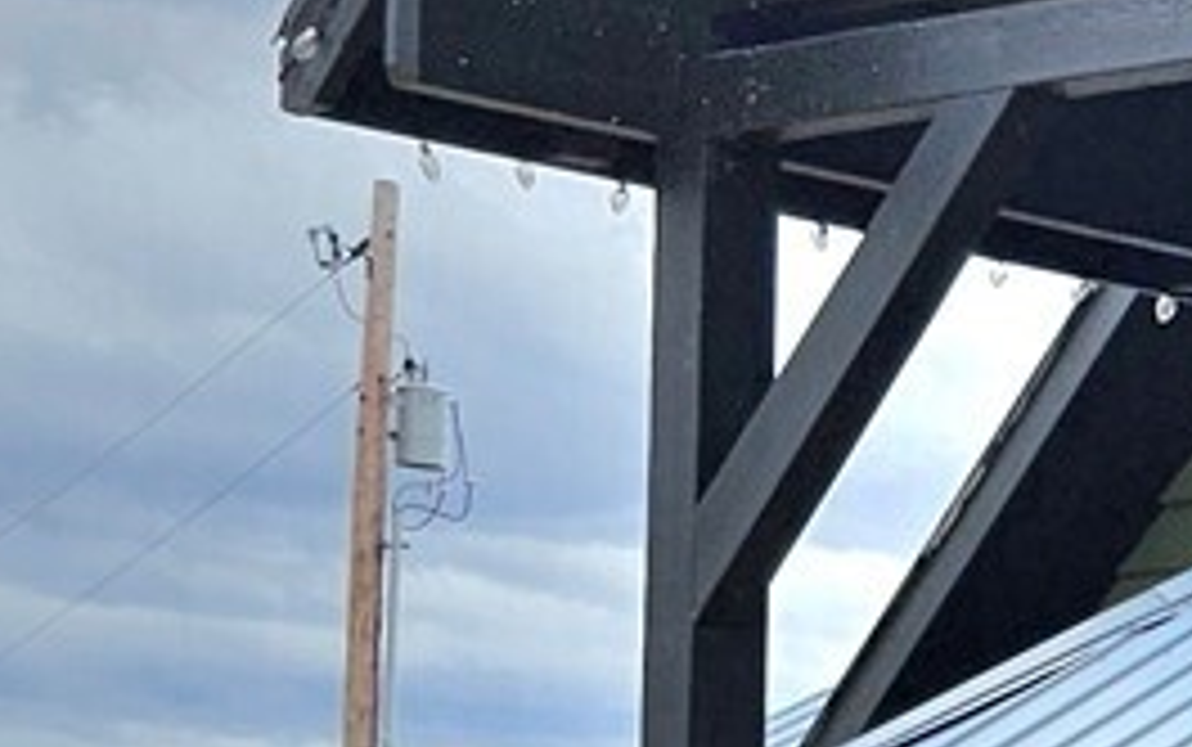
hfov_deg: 10.7
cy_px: 1080
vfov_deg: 8.7
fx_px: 4778
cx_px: 3342
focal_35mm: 147
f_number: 1.7
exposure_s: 1/667
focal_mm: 6.3
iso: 10
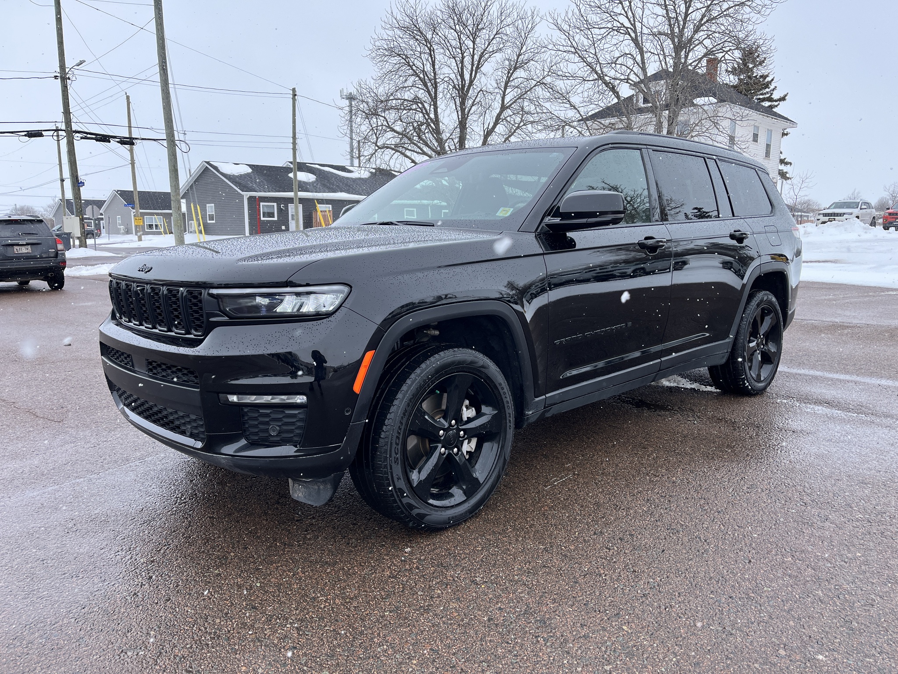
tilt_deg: -9.5
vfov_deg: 53.1
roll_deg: +0.7
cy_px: 337
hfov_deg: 67.3
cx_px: 449
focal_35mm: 26
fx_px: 674
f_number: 1.6
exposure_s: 1/1517
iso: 50
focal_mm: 5.1
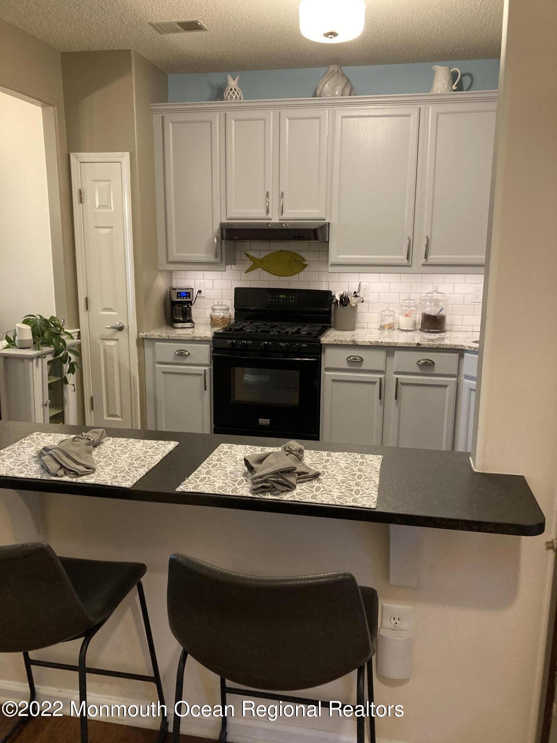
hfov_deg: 49.7
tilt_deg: -10.5
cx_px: 278
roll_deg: -1.7
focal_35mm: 28
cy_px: 372
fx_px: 601
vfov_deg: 63.4
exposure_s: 1/60
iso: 200
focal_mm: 3.99
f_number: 1.8
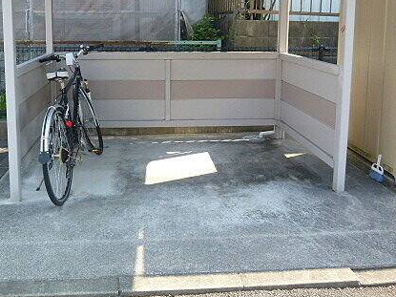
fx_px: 423
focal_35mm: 37
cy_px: 70
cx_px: 166
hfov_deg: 49.9
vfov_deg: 37.6
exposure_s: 1/200
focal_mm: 4.3
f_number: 3.5
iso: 100
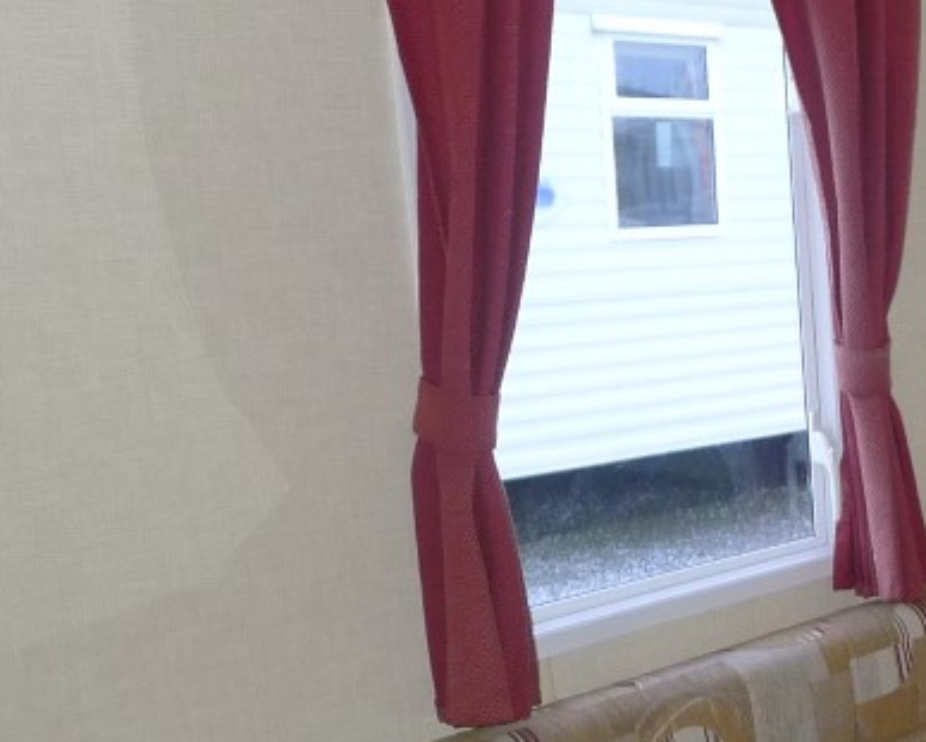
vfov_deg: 22.4
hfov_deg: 24.4
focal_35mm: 67
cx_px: 1233
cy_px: 644
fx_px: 1838
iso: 250
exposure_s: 1/15
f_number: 2
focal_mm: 5.1
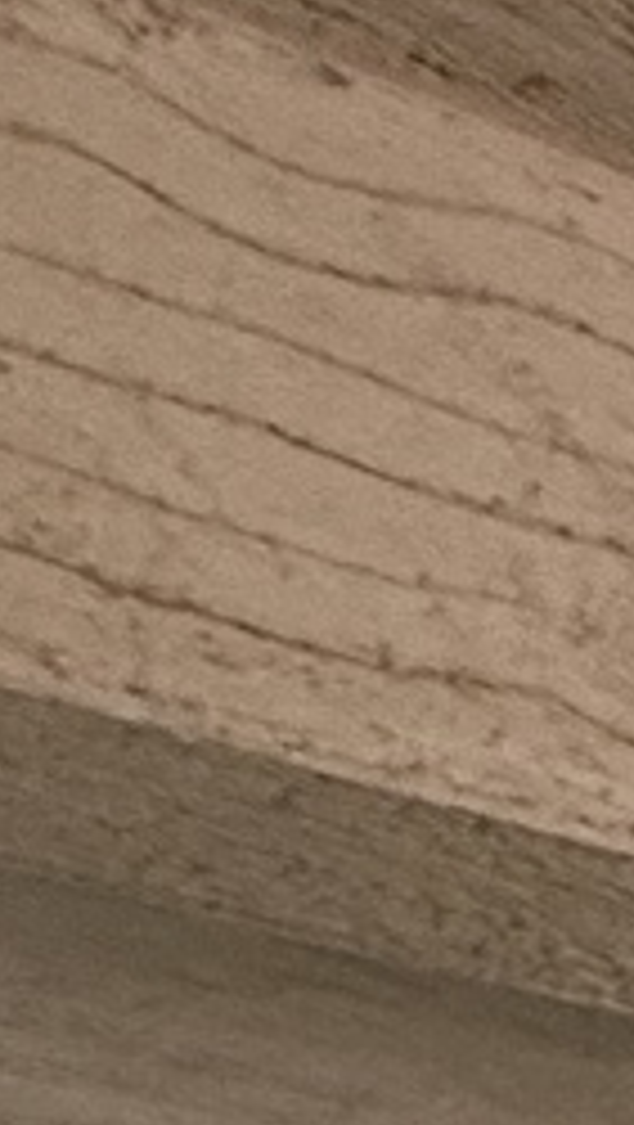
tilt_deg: +0.0
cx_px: 3759
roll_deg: -2.4
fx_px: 3490
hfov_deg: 5.3
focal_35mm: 117
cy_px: 2241
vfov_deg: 15.0
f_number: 2.2
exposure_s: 1/99
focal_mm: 2.22
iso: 125
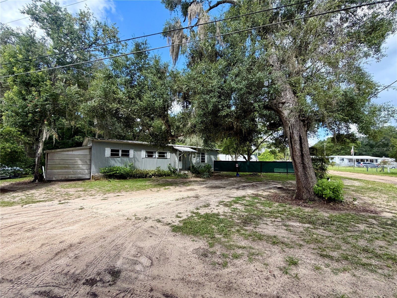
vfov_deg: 85.7
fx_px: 161
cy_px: 149
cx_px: 198
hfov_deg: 102.1
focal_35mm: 14
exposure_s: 1/502
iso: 50
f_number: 2.2
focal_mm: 2.22
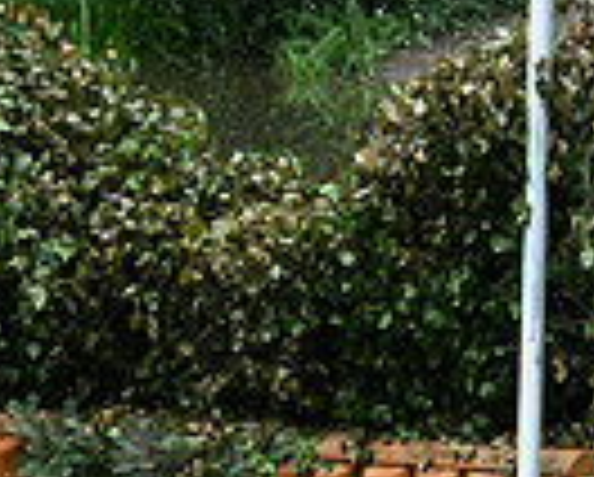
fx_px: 14507
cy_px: 29
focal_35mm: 824
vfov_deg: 1.9
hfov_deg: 2.3
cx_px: 1017
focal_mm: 200
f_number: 4.5
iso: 500
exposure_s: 1/1250
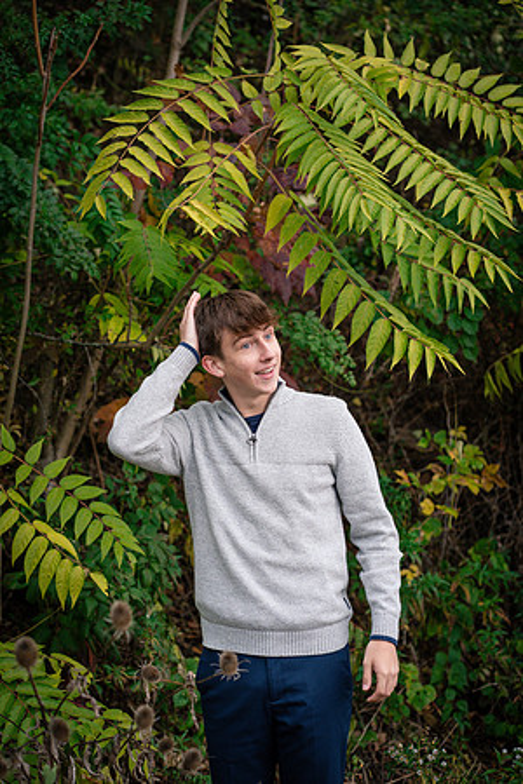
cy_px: 392
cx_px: 262
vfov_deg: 23.9
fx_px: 1852
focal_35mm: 85
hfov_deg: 16.1
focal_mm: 85
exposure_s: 1/320
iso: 640
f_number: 3.5
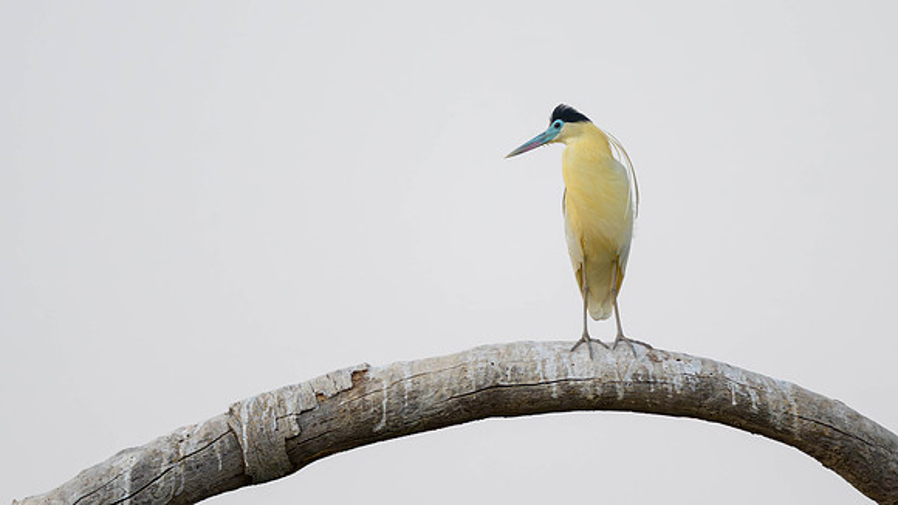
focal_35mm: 1049
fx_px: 24975
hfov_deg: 2.1
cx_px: 476
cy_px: 254
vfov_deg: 1.2
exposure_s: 1/200
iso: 640
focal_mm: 560
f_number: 4
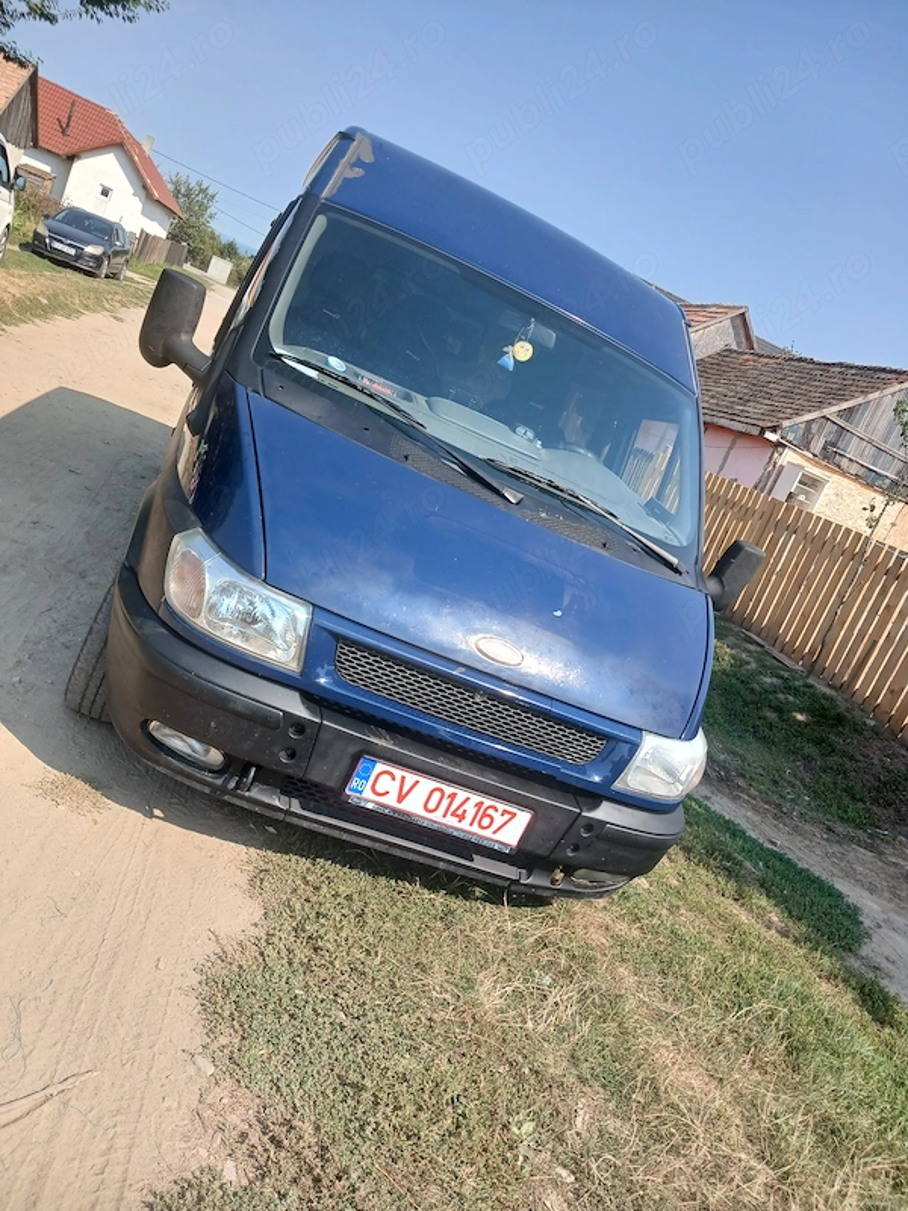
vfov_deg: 65.3
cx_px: 454
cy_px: 606
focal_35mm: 27
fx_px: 944
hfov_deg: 51.4
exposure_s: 1/341
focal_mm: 3.98
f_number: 1.8
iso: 20
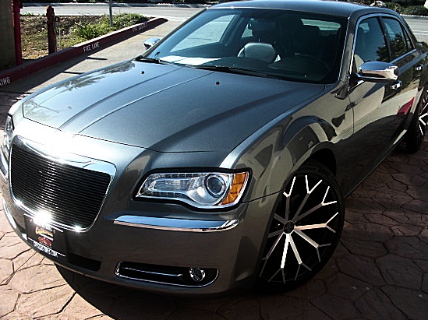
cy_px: 169
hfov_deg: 44.8
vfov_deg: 34.3
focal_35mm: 42
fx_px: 519
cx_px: 221
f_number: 2.8
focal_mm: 6.3
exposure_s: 1/640
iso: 50
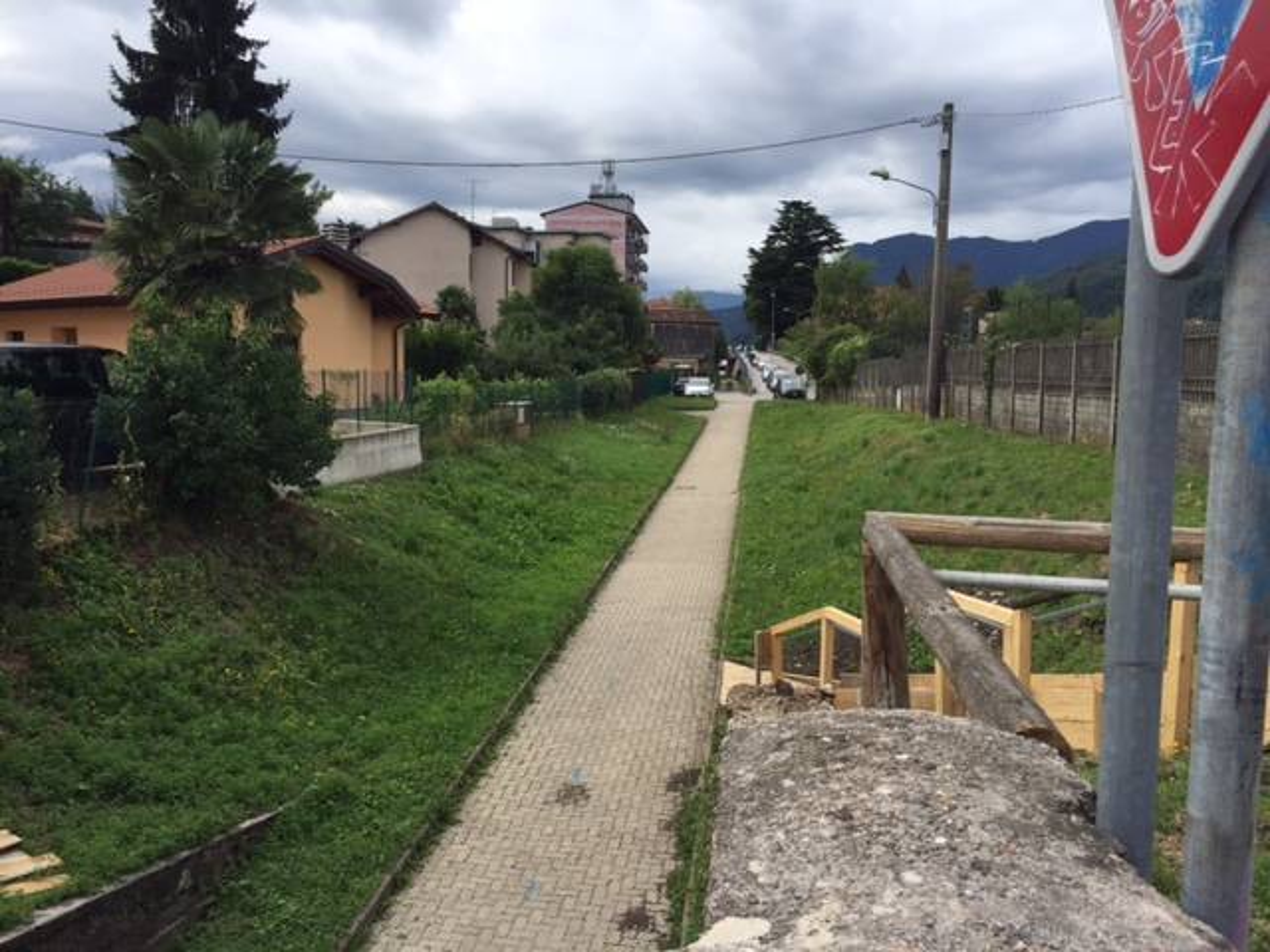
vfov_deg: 48.2
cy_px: 476
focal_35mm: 29
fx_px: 1064
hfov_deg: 61.7
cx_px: 635
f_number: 2.2
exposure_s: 1/1522
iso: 32
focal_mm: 4.15
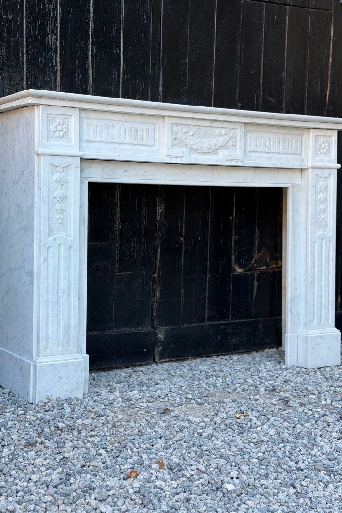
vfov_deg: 36.2
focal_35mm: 55
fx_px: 784
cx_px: 158
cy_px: 265
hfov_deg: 24.6
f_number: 1.78
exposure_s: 1/280
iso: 64
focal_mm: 6.76
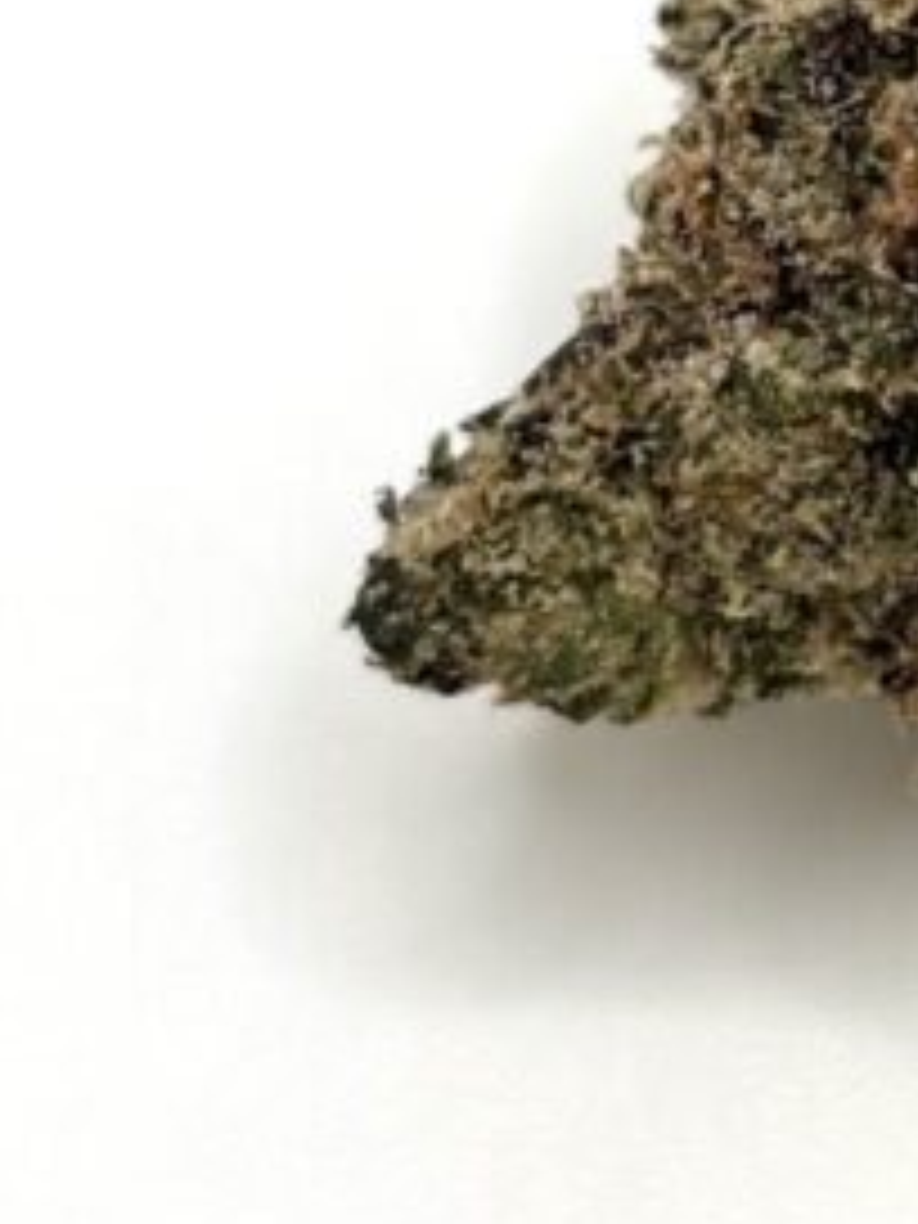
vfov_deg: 10.3
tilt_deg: -59.0
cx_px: 1314
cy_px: 0
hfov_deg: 7.7
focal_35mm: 191
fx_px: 6754
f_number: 1.6
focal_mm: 5.96
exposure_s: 1/544
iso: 40
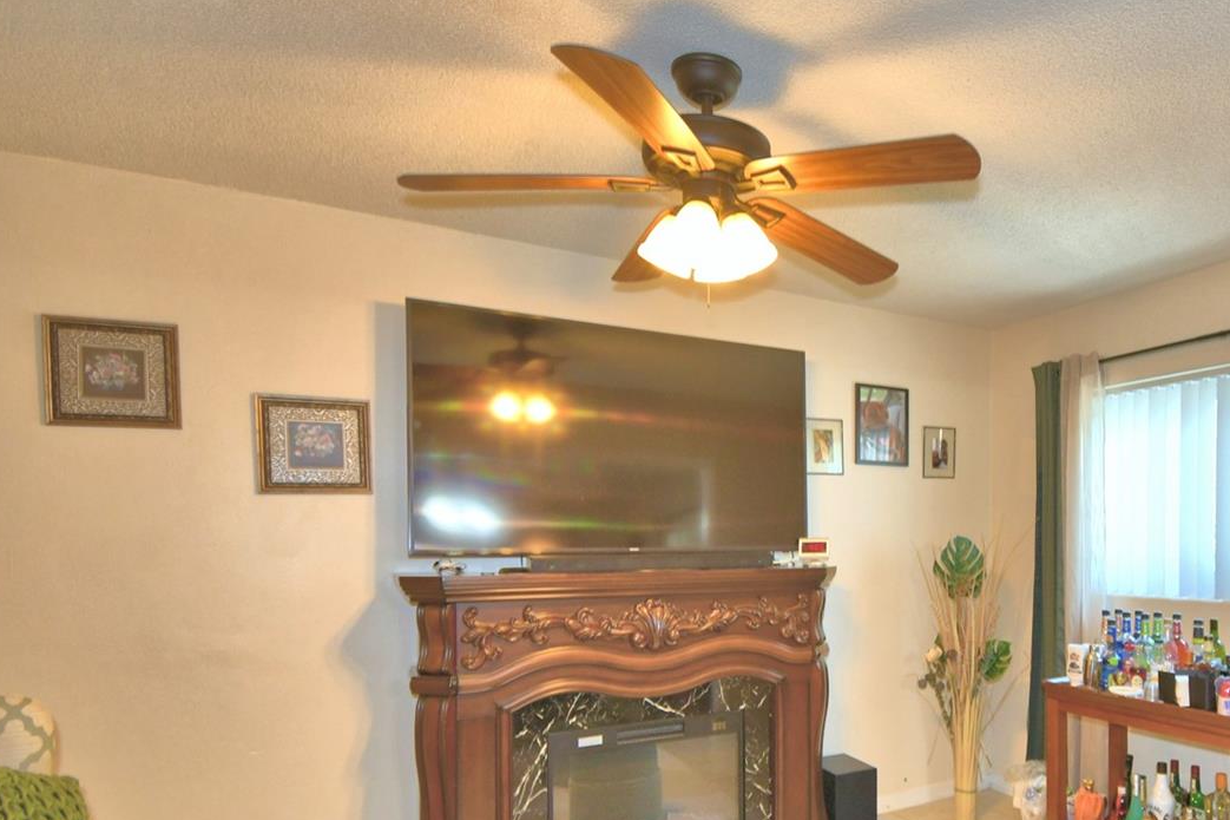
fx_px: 786
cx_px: 871
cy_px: 547
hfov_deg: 72.5
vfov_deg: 54.0
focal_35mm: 23
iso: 320
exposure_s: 1/30
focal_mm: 10
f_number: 4.5
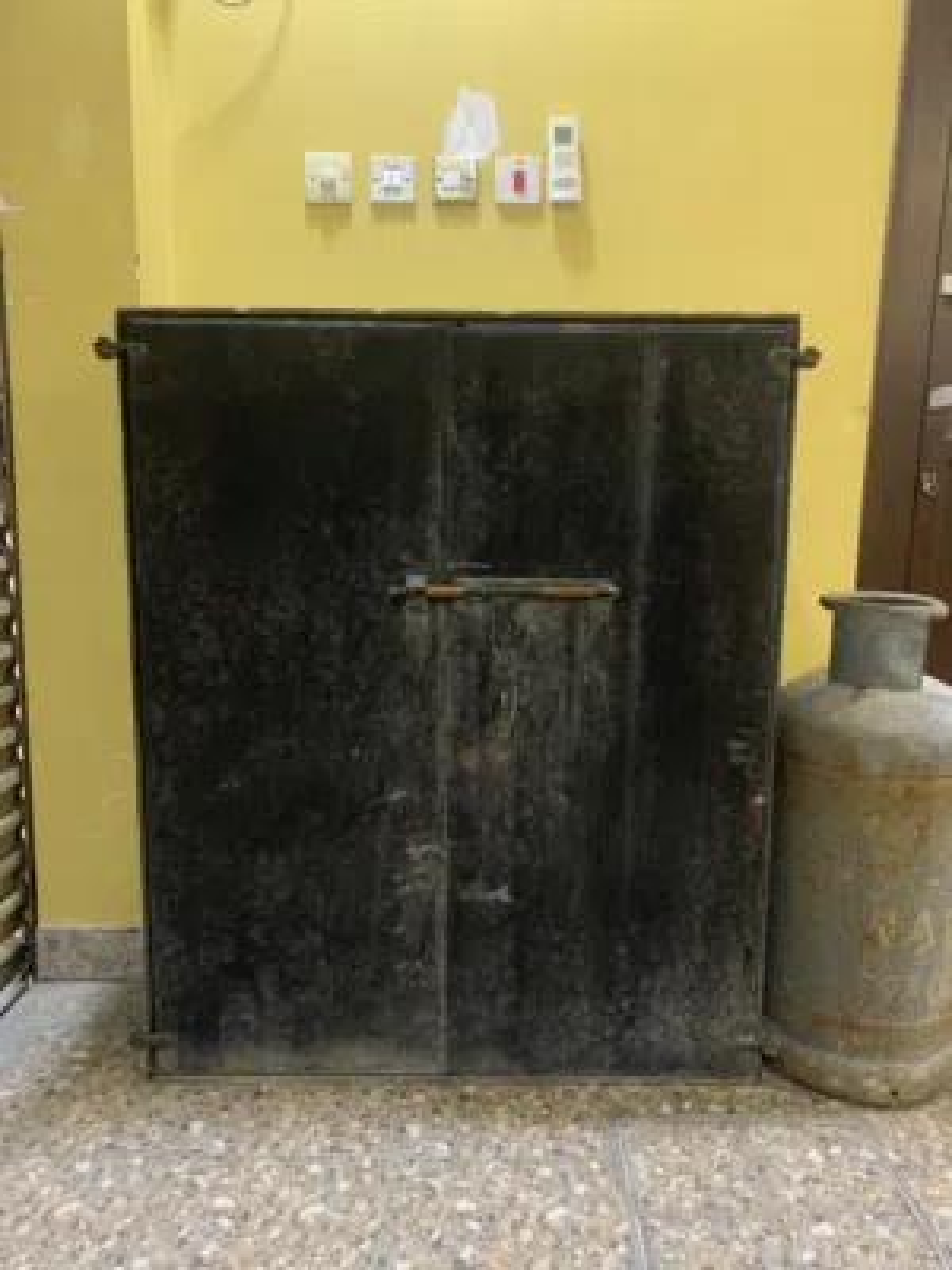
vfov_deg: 67.3
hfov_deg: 53.1
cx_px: 476
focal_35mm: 26
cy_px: 635
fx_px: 953
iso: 400
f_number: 1.8
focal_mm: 4.25
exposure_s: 1/33
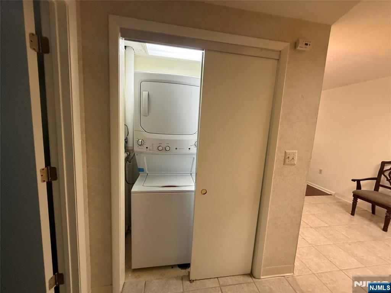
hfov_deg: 102.1
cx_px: 196
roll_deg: -2.8
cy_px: 146
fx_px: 158
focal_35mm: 14
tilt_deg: -7.3
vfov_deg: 85.7
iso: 400
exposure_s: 1/60
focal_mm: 2.22
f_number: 2.2
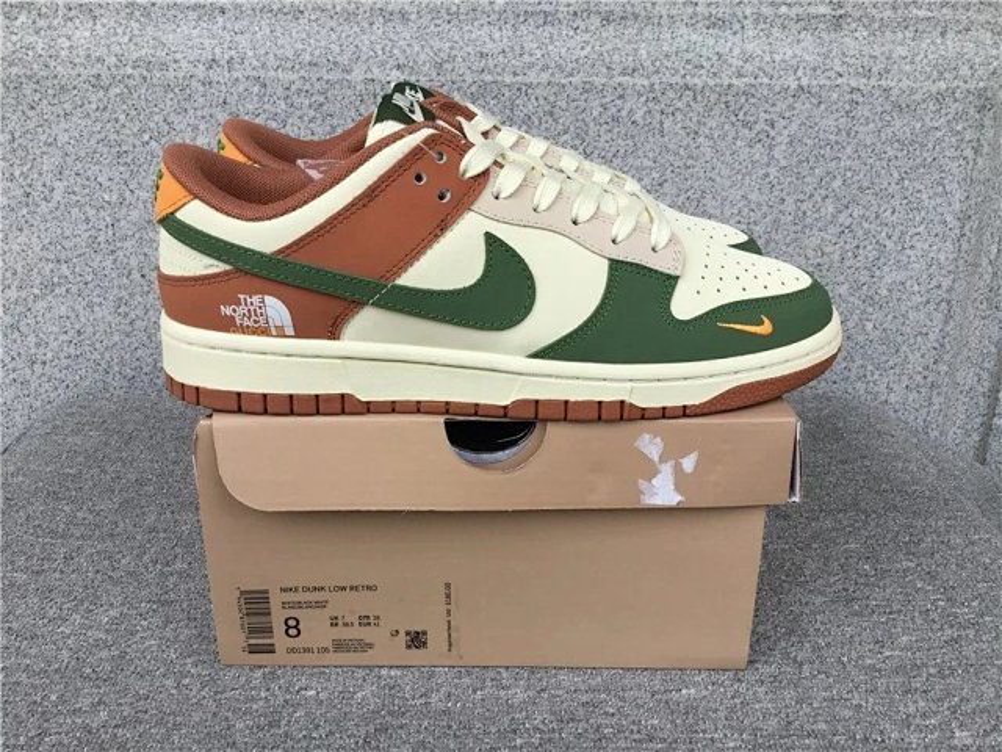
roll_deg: -0.2
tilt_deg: -20.1
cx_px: 501
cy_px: 376
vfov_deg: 45.4
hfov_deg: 58.4
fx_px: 897
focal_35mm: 31
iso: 25
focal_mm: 3.3
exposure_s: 1/488
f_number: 2.4
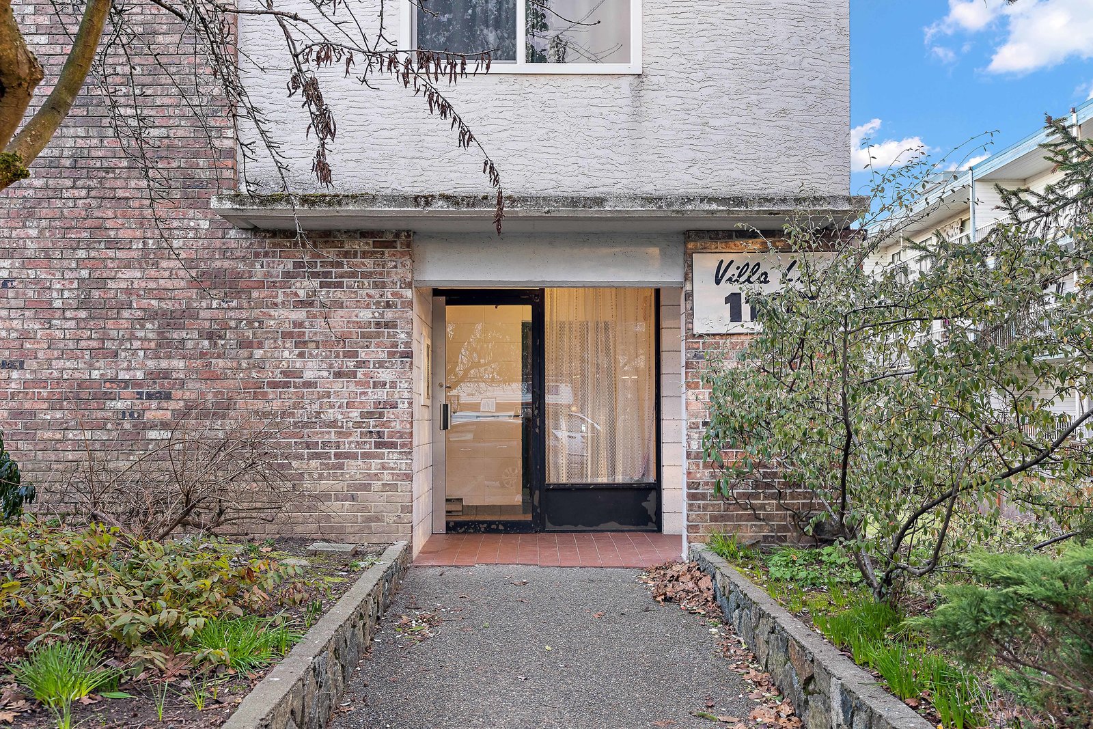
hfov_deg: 60.3
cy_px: 364
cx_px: 546
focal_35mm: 31
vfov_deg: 42.3
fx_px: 941
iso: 400
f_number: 7.1
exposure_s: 1/2
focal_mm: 31
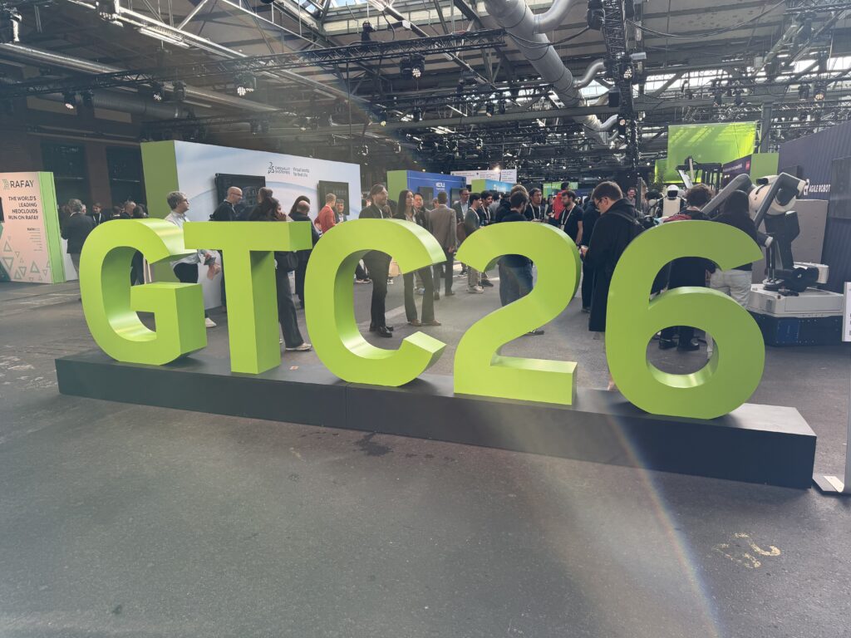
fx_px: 590
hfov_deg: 71.6
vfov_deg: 56.8
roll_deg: +1.2
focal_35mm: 24
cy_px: 319
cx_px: 426
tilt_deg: -11.1
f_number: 1.78
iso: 80
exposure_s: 1/272
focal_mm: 6.76
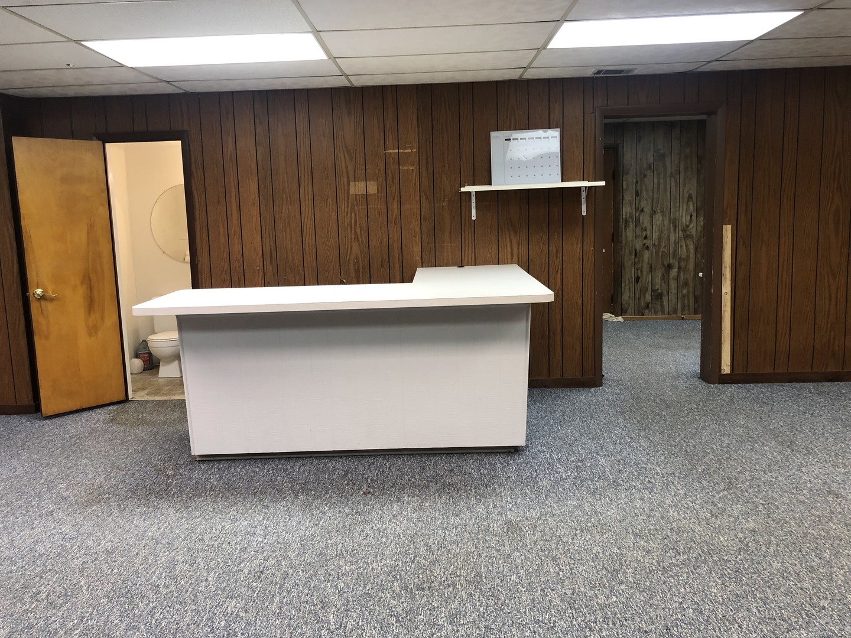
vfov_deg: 49.7
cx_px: 426
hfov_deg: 63.4
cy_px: 319
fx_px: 688
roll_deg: +2.2
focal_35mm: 28
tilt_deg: -7.9
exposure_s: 1/30
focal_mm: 4
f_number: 1.8
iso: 40
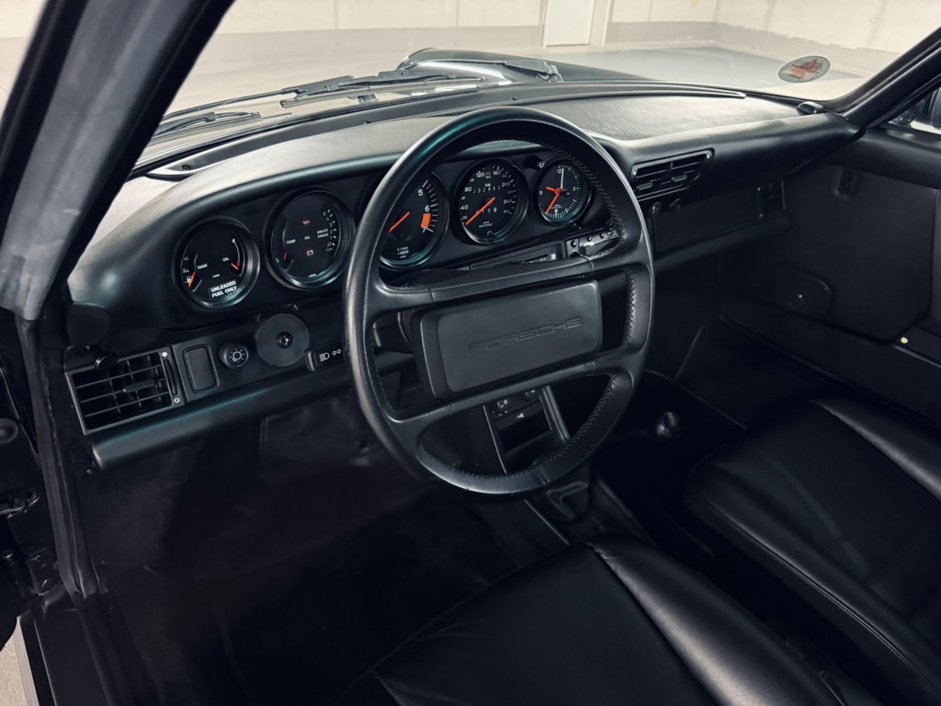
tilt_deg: -32.4
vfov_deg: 56.8
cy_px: 353
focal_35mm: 24
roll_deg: -4.0
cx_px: 470
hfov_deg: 71.6
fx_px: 652
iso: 1000
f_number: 1.78
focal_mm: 6.76
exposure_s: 1/25
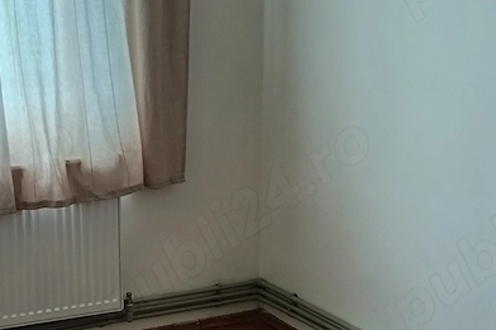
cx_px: 85
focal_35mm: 85
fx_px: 1171
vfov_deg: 15.9
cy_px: 296
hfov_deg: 23.5
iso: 410
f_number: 1.75
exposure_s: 1/50
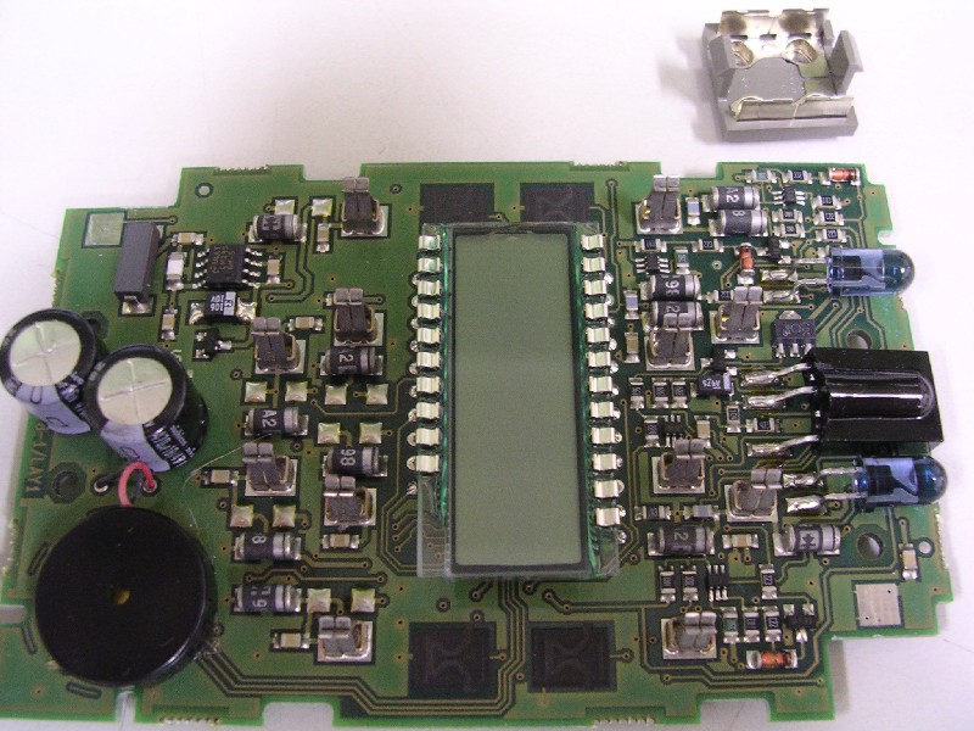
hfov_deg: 49.0
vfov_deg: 37.7
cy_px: 366
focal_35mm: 38
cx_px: 487
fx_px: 1069
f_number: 2.8
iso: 254
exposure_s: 1/3.6
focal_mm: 5.8
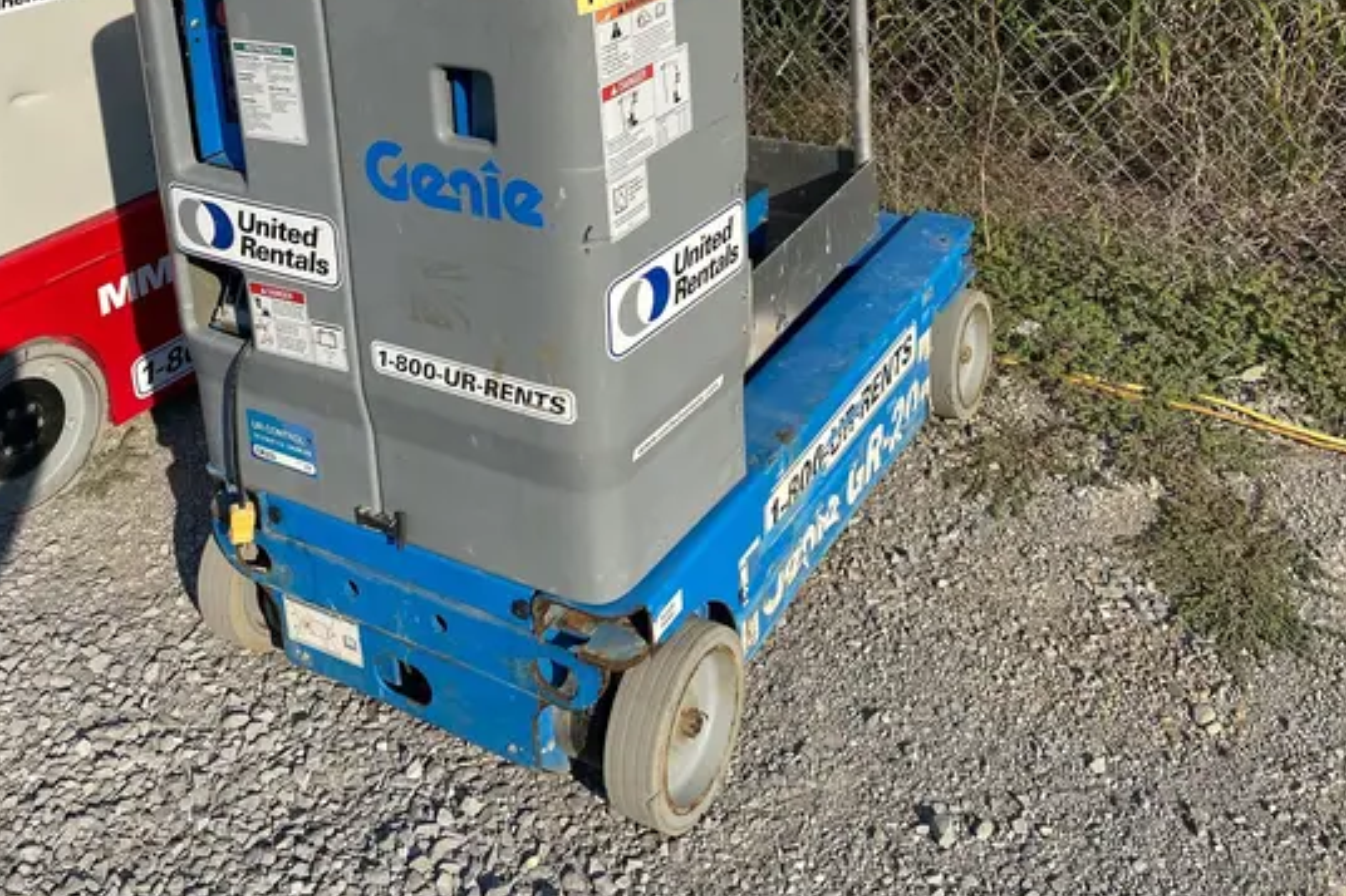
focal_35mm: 37
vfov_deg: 32.9
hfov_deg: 51.9
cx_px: 676
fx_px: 1383
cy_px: -1
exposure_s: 1/3610
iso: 32
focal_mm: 4.25
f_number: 1.8
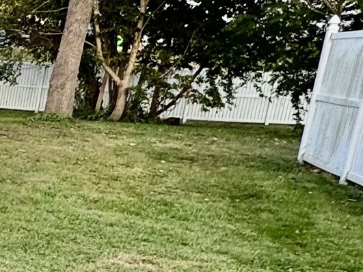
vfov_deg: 17.7
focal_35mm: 81
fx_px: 849
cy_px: 284
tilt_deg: -17.4
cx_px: -439
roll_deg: -0.5
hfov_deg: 16.0
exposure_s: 1/178
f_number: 2.2
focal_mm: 2.22
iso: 40
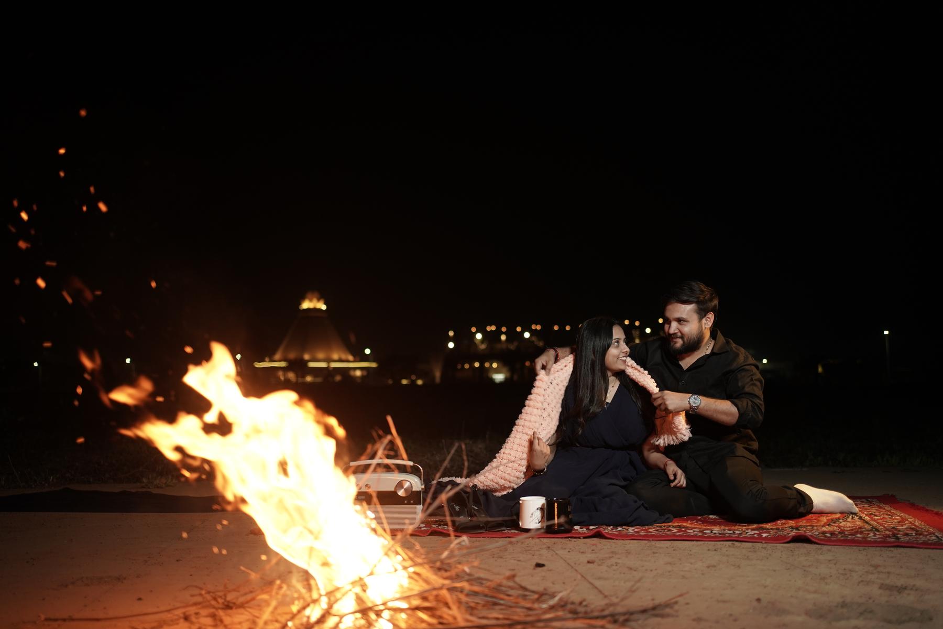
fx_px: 917
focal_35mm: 35
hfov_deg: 54.4
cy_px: 314
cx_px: 472
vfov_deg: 37.9
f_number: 1.8
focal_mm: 35
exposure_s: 1/160
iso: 800
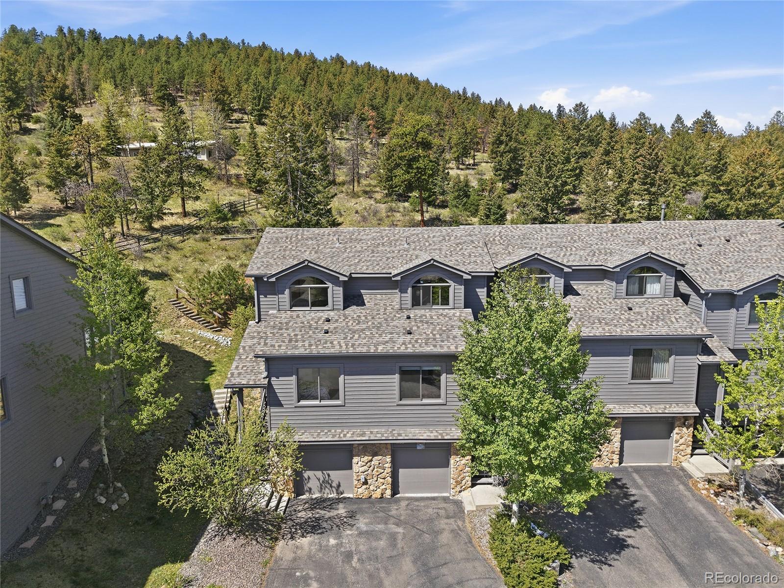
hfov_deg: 71.6
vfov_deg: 56.8
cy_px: 294
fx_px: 544
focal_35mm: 24
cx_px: 392
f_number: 1.8
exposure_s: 1/3000
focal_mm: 8.7
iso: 140
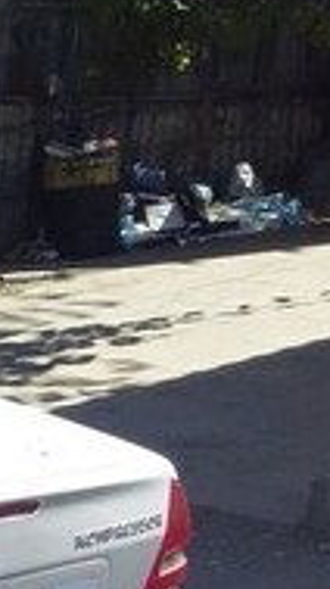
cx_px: -654
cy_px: 575
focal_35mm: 118
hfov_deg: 8.6
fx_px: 1840
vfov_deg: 17.8
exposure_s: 1/781
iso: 40
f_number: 2.2
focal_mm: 3.3
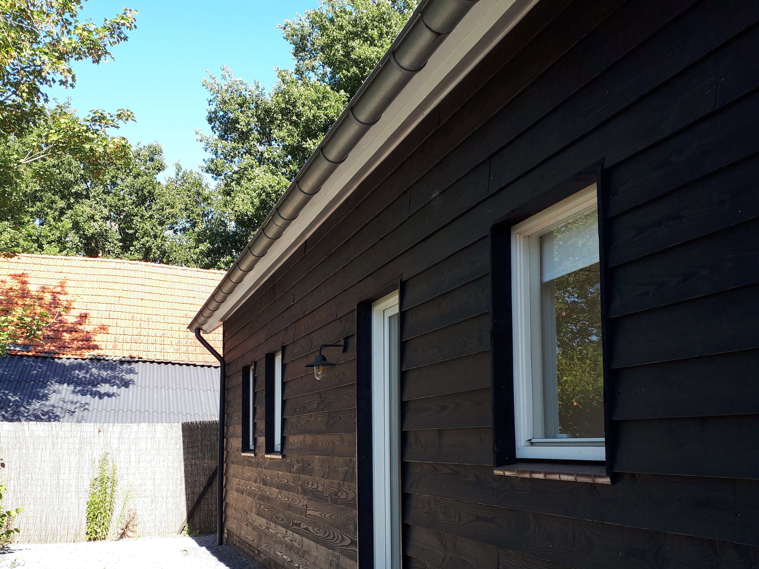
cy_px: 367
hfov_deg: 52.4
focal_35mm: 35
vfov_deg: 40.3
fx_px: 767
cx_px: 320
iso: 40
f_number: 1.9
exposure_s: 1/293
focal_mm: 3.6
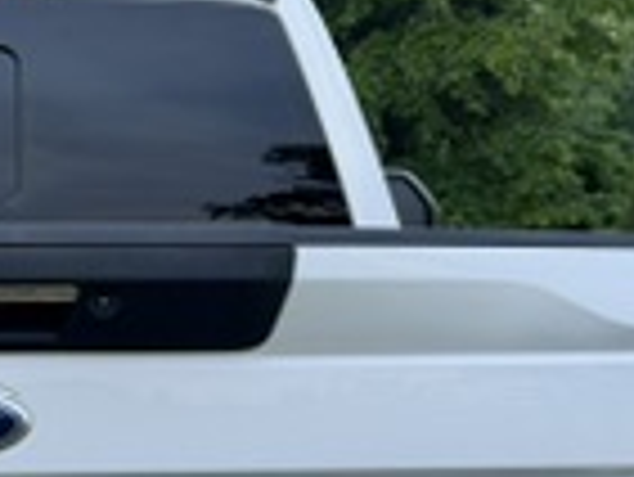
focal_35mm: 163
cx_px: -36
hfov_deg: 11.9
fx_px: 2988
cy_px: 675
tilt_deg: -9.0
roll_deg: -1.2
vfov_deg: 8.9
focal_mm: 6.76
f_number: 1.78
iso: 100
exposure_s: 1/84
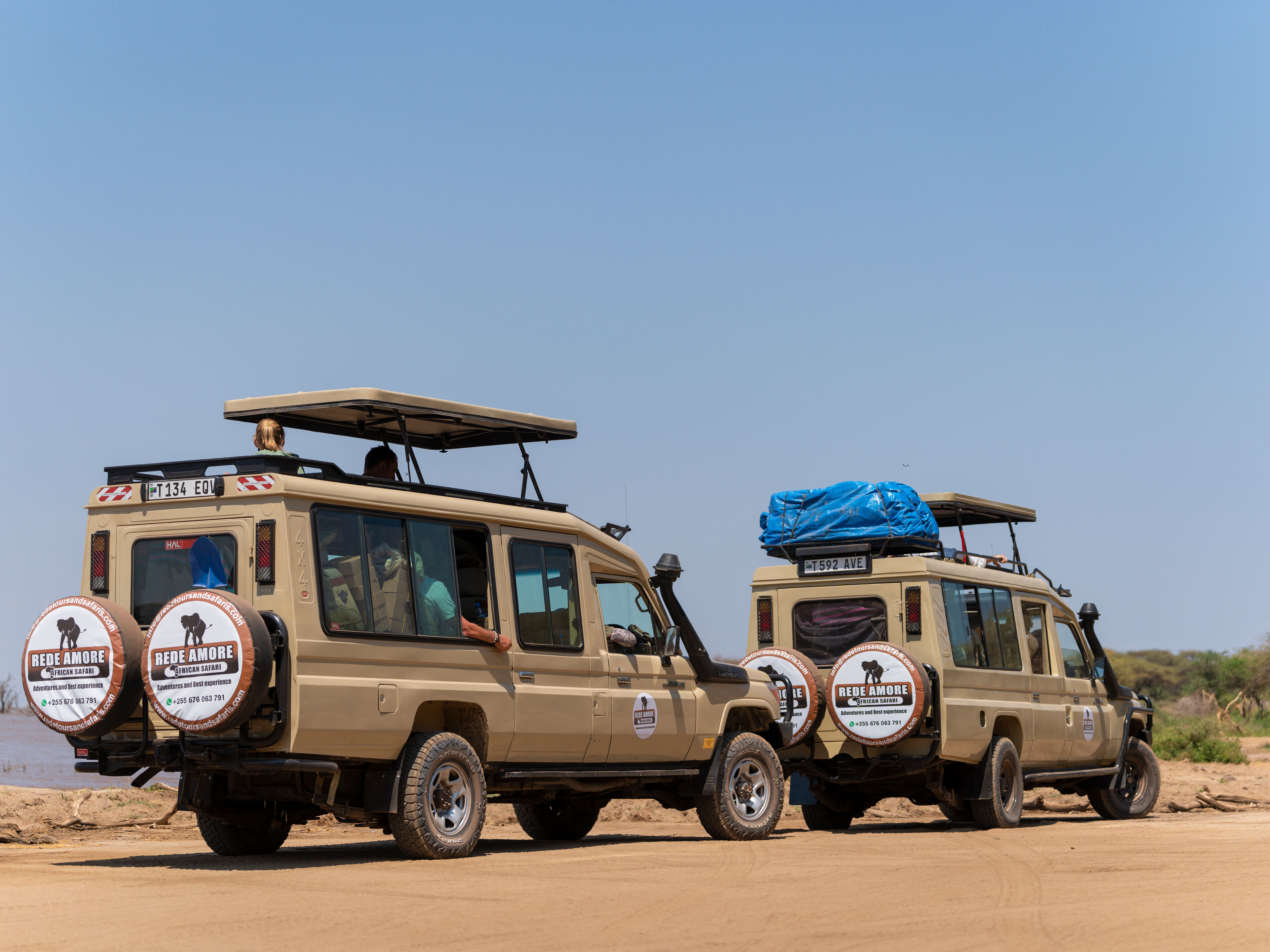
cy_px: 476
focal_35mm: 76
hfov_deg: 25.7
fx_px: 2788
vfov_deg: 19.4
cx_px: 609
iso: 100
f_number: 2.8
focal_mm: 70
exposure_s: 1/3200
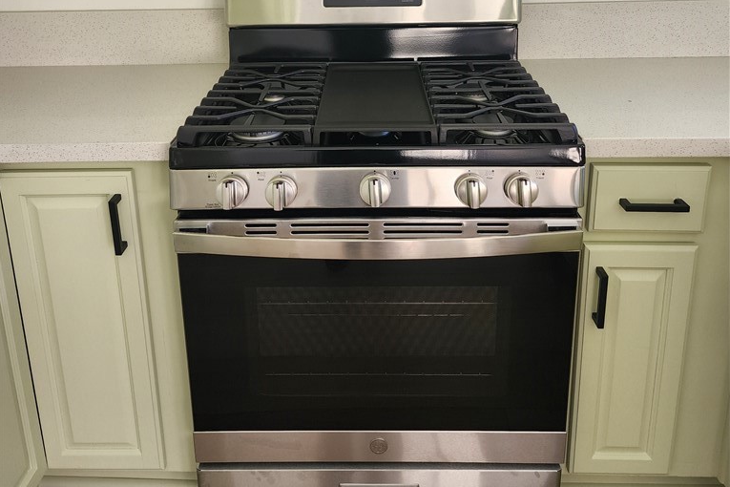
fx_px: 649
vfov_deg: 39.3
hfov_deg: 58.7
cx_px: 365
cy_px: 90
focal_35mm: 32
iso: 160
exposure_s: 1/180
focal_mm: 6.4
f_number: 1.8
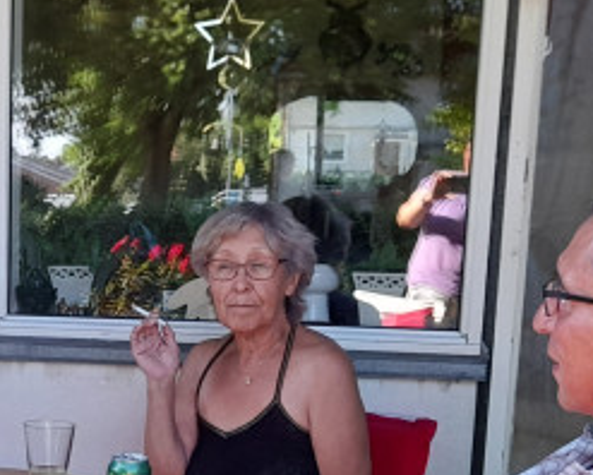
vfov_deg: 19.1
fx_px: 1388
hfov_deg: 23.1
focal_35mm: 79
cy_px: 432
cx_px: -5
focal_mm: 4.6
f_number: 2
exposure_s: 1/100
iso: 40
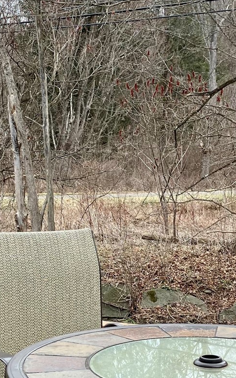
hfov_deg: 16.6
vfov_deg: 26.2
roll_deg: +1.1
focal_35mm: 78
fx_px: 803
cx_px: 56
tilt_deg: -6.5
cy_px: 269
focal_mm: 3.99
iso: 32
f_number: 1.8
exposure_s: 1/392
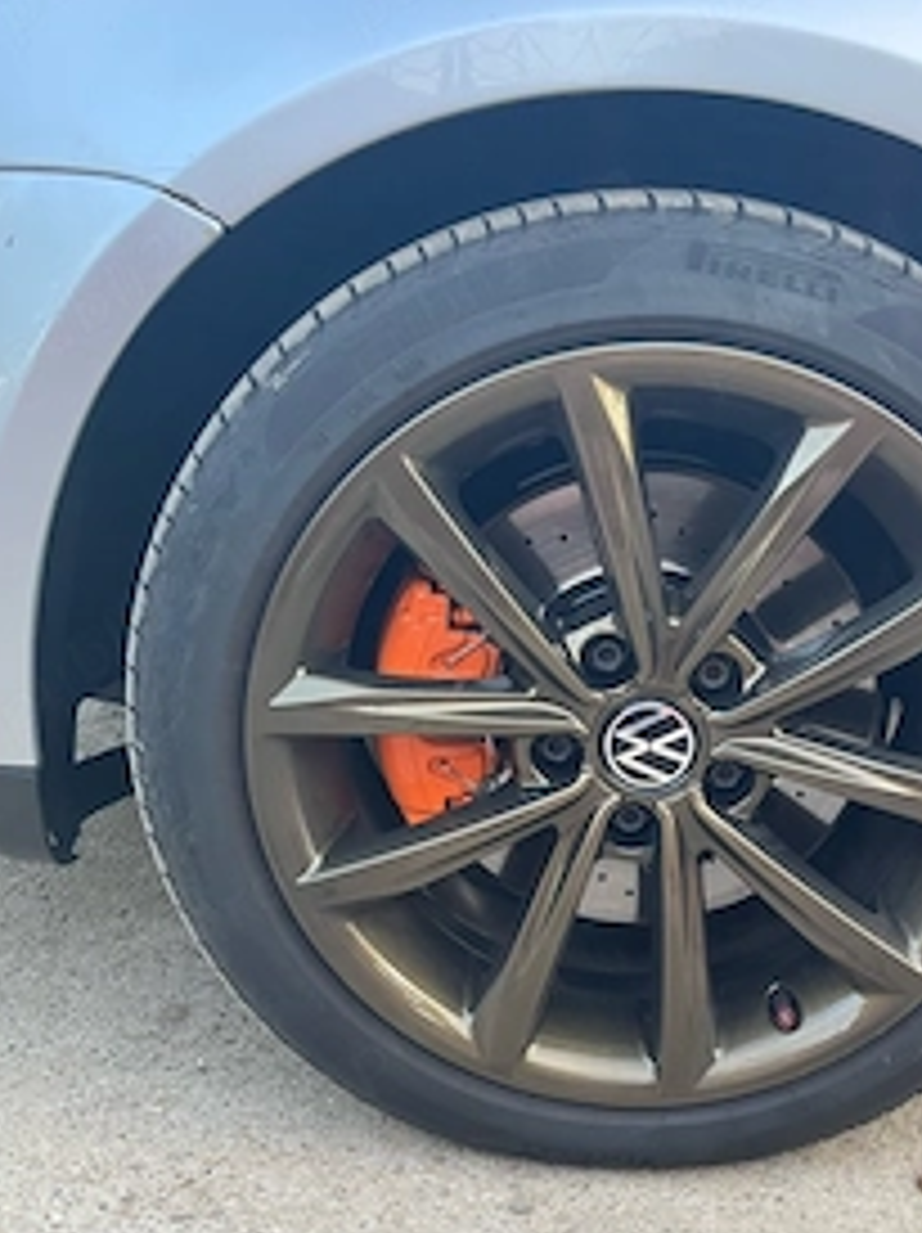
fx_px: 1352
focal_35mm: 38
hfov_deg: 37.4
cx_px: 580
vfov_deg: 48.9
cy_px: 680
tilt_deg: -14.3
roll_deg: -3.9
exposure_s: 1/65
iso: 125
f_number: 1.6
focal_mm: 5.1
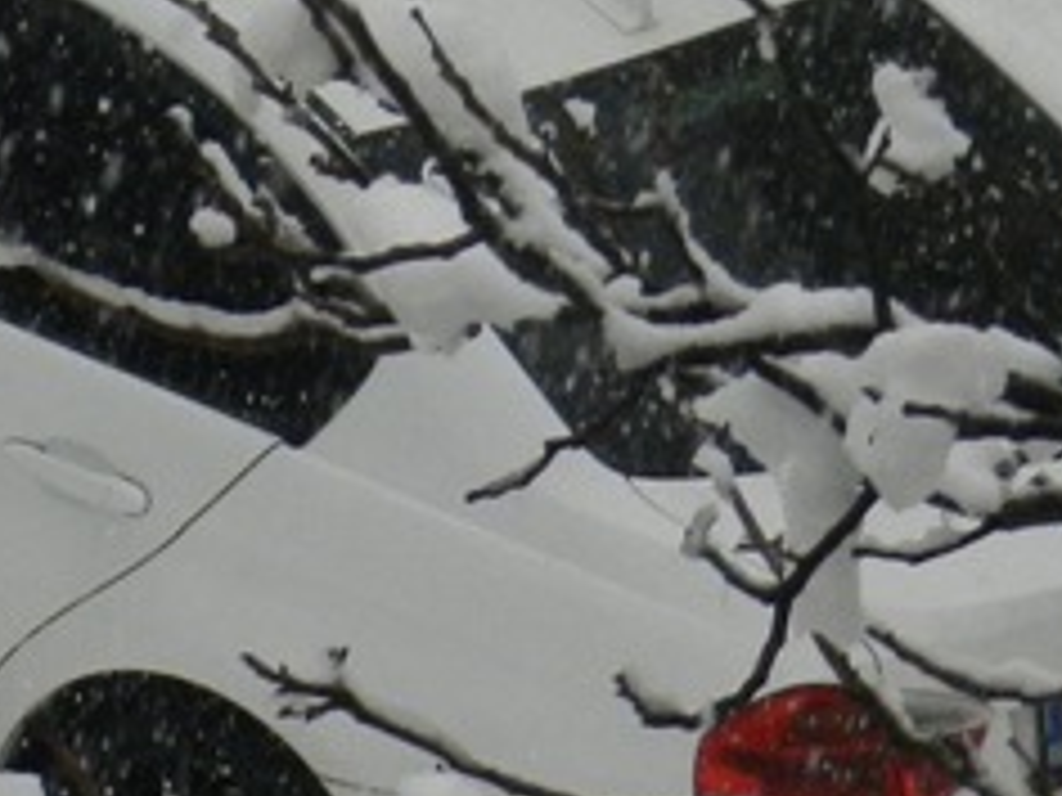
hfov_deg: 3.1
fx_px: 19205
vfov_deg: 2.4
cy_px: -904
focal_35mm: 626
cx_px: -1184
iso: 280
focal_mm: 25.7
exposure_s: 1/250
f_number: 5.1
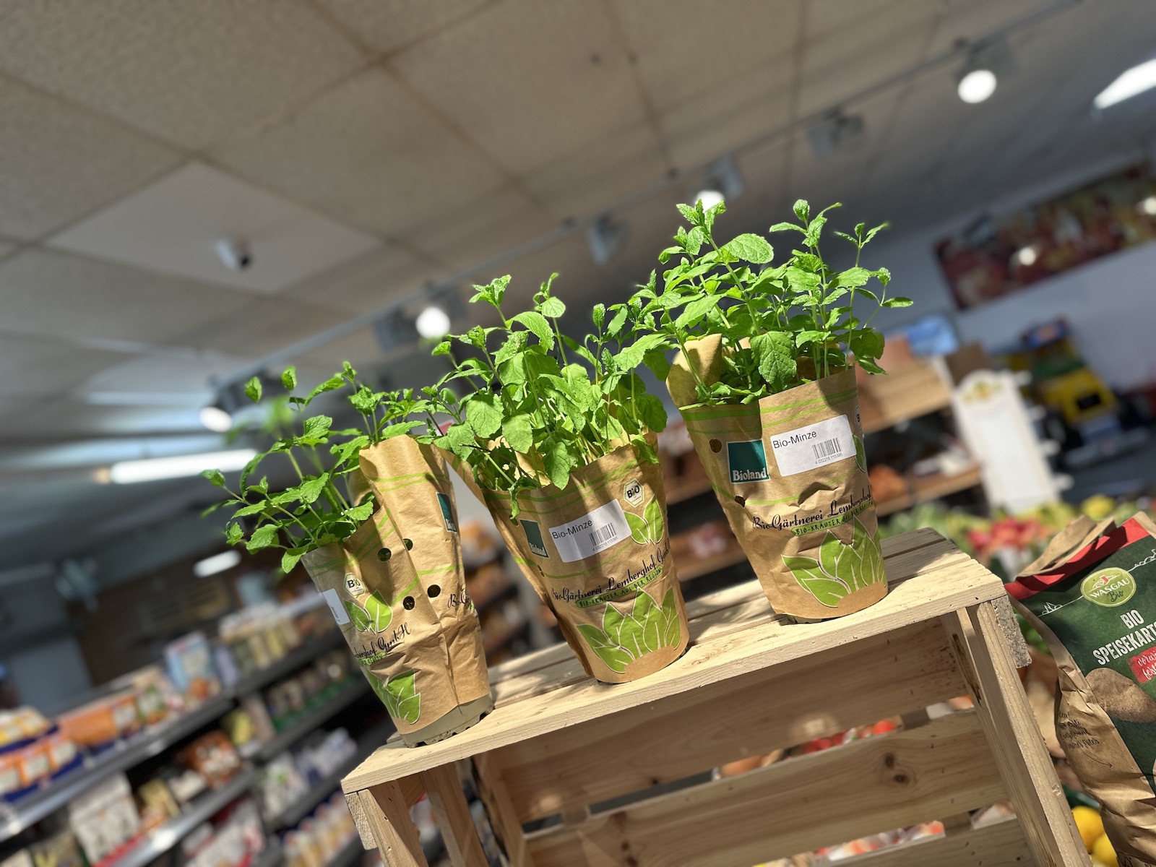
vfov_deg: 56.8
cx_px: 578
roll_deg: +20.6
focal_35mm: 24
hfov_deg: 71.6
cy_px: 434
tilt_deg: +3.5
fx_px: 801
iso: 80
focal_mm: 6.86
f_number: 1.78
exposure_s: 1/76
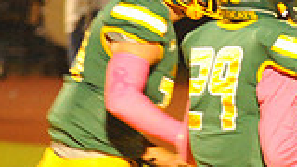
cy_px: 152
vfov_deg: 1.6
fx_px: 5969
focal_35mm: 758
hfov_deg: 2.8
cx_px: 533
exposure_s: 1/200
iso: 6400
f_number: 5
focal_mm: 200
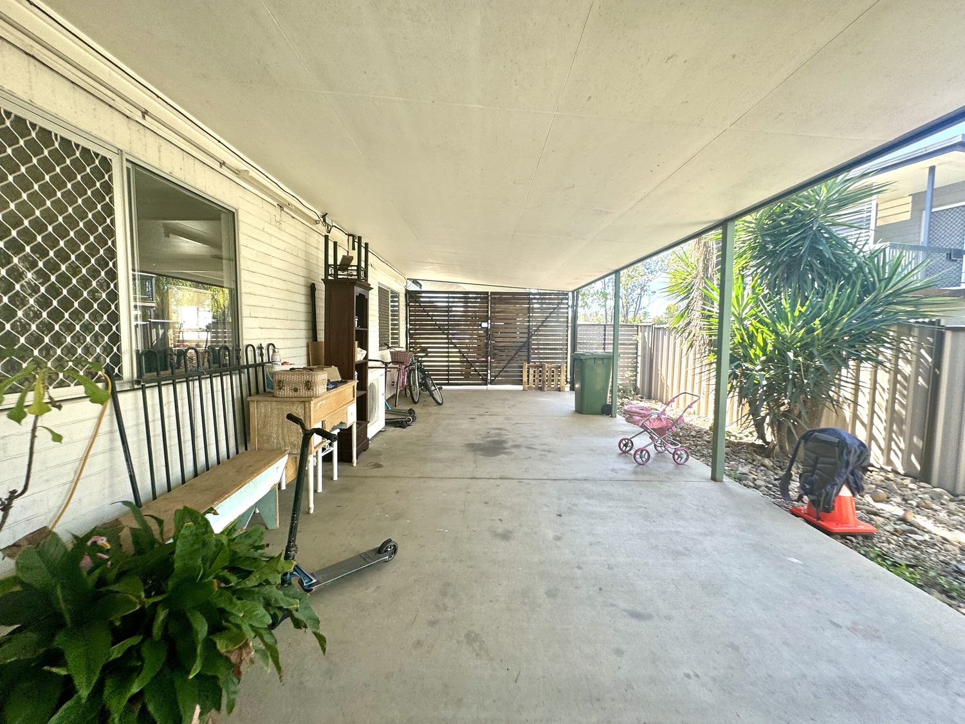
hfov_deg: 102.1
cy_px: 362
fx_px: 390
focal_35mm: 14
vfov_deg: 85.7
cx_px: 482
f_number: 2.2
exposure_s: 1/99
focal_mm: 2.22
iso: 40
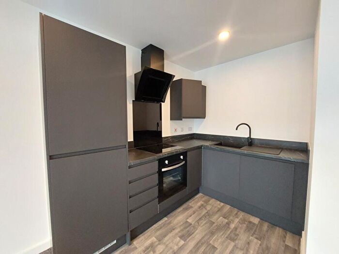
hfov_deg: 106.2
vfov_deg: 89.9
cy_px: 127
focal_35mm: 13
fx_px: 127
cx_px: 170
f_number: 2.2
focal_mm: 1.74
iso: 320
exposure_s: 1/30
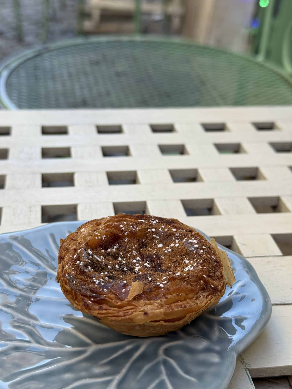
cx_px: 146
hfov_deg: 30.3
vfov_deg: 39.7
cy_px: 194
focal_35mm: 48
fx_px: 540
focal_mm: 6.76
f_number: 1.78
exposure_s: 1/382
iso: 64
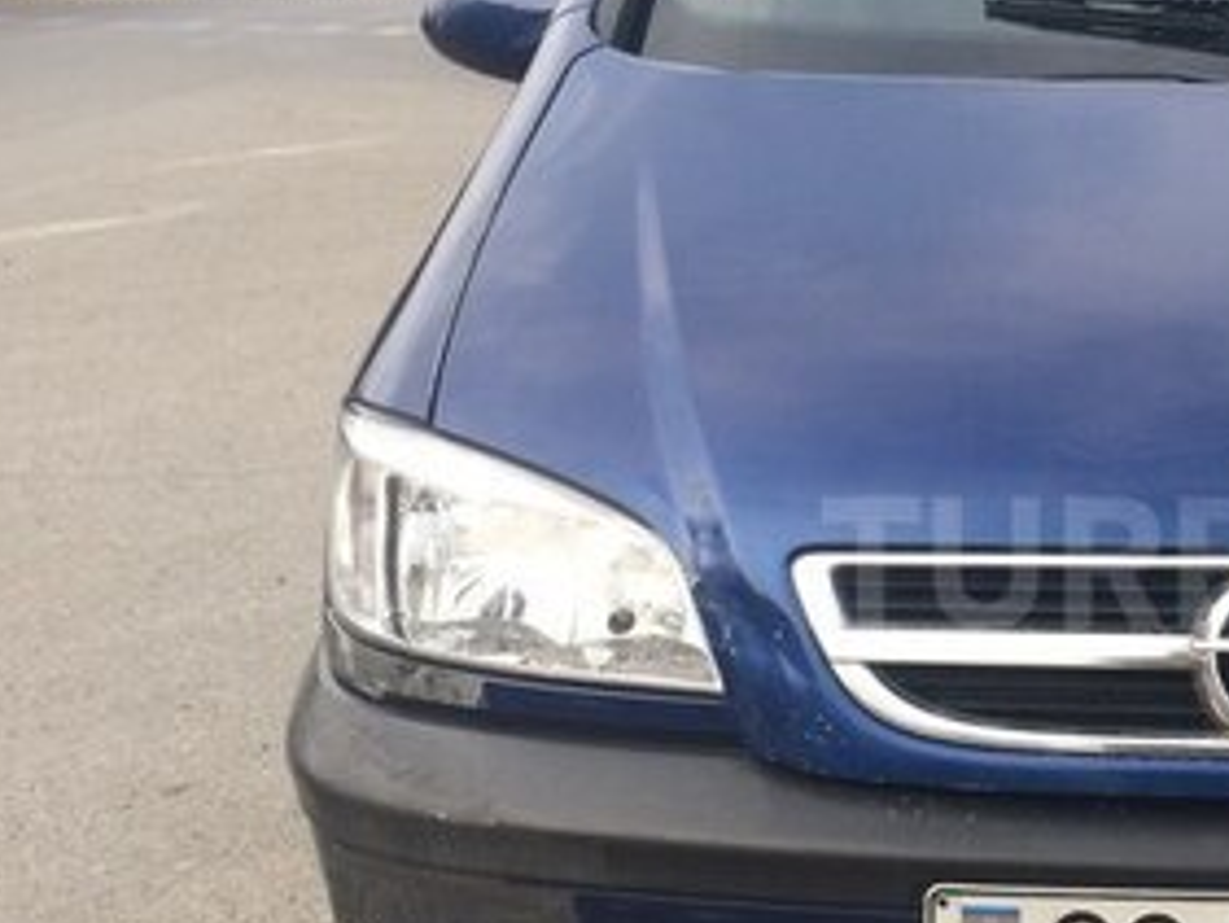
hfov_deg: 26.8
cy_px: 562
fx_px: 2415
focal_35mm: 68
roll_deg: +0.6
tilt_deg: -15.2
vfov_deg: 21.6
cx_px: 1268
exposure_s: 1/419
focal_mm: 4.15
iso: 32
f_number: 2.2
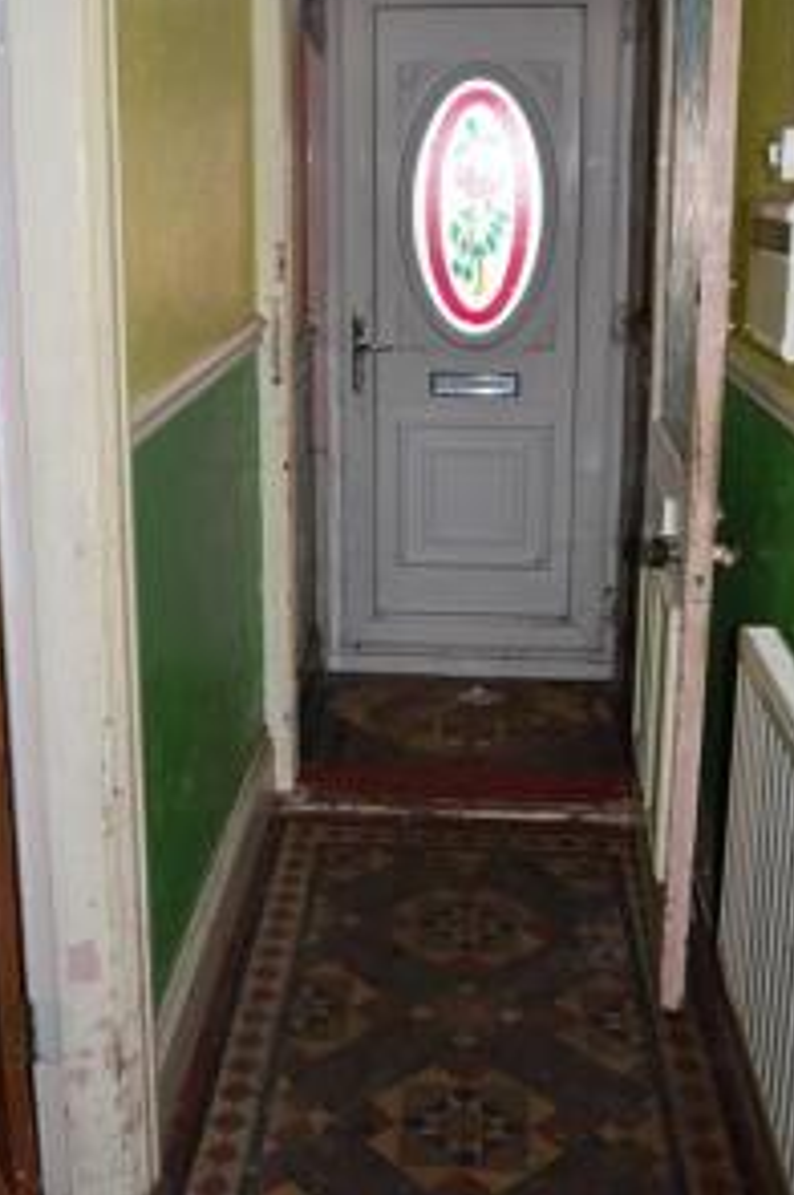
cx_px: 302
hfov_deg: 33.2
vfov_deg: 48.1
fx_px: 1326
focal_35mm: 40
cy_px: 464
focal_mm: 18
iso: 100
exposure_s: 1/60
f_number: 3.5
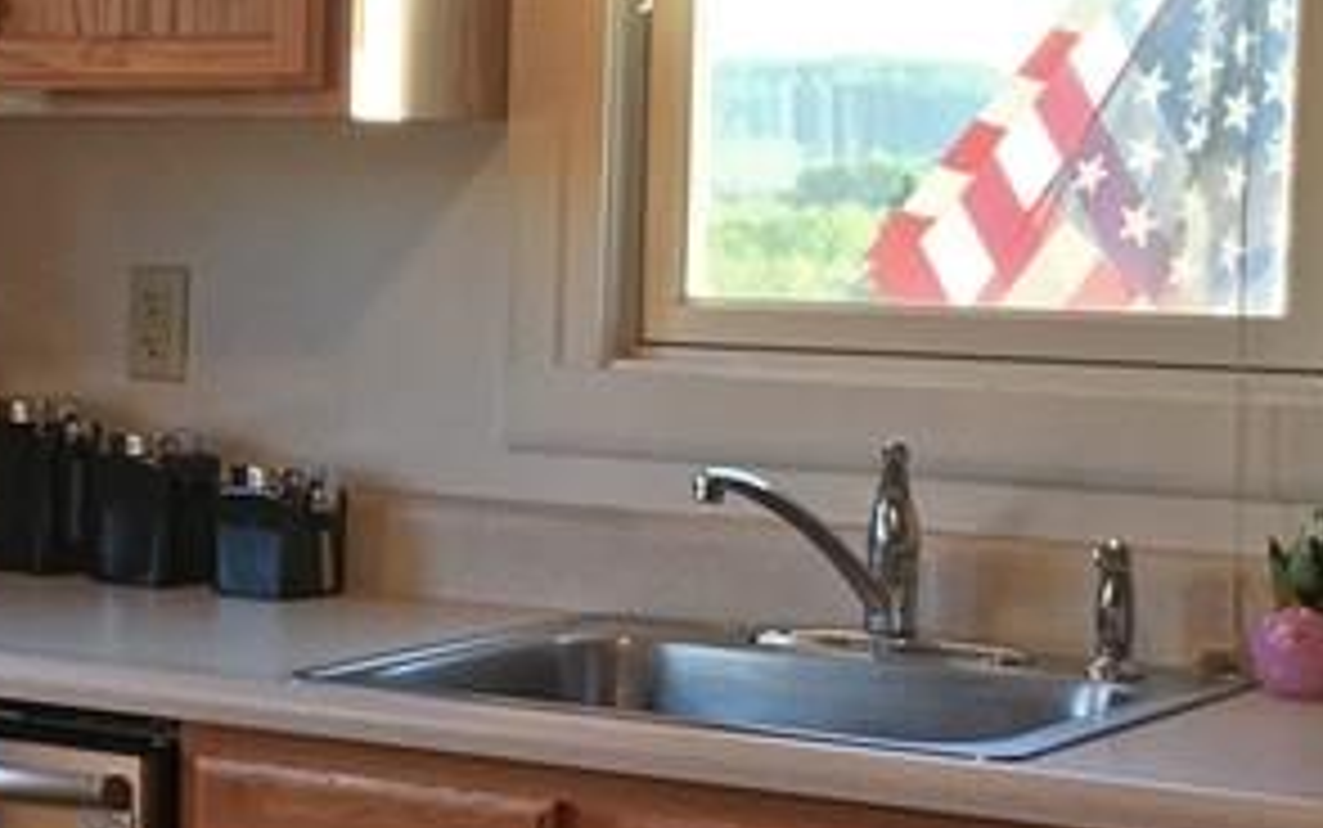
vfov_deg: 12.2
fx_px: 3859
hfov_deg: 18.8
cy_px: 464
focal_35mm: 107
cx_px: -68
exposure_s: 1/30
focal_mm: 4.15
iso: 32
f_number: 2.2
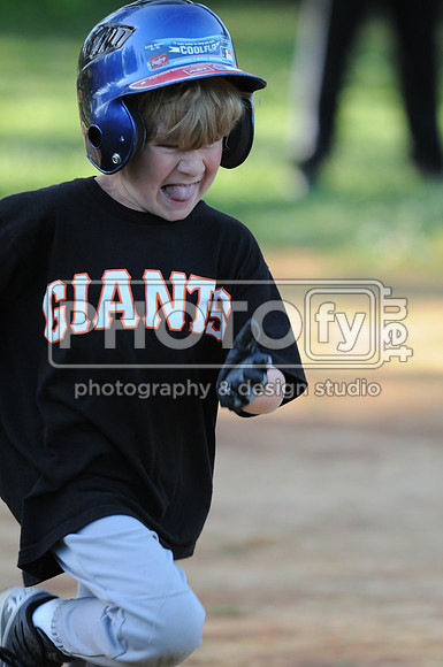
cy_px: 334
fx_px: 8331
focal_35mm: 450
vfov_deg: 4.6
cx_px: 222
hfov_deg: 3.0
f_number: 4
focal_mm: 300
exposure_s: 1/640
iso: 800
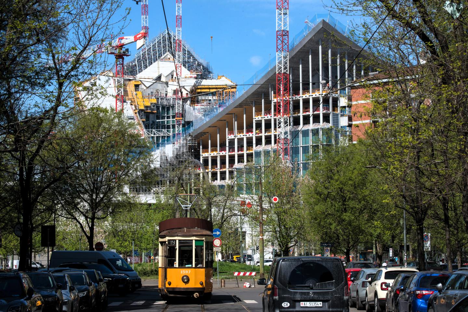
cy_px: 156
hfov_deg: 20.4
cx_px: 234
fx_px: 1300
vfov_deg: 13.7
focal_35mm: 100
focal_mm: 100
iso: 100
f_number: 8
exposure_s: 1/125
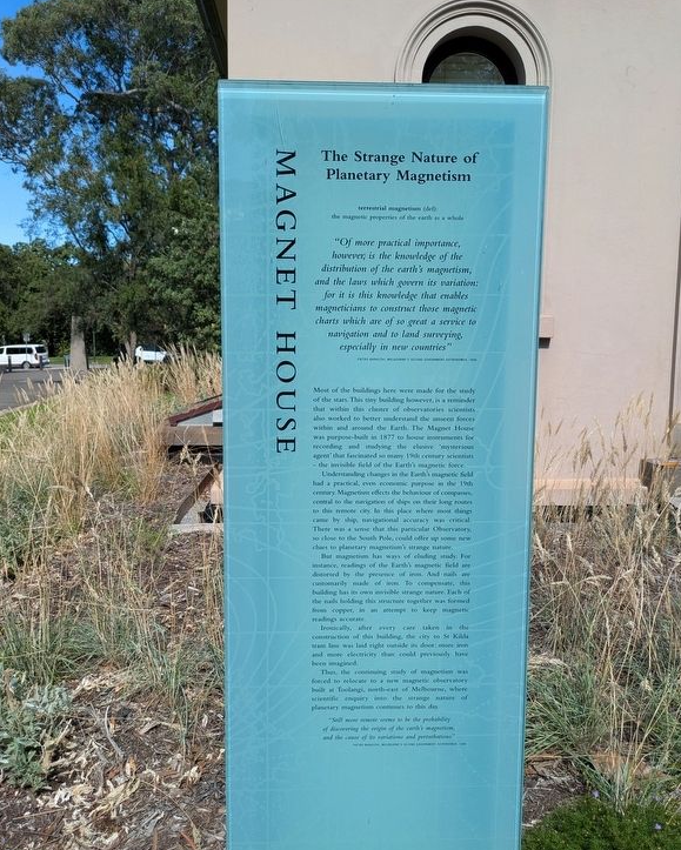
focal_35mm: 27
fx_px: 680
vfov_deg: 64.0
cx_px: 332
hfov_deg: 53.2
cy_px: 406
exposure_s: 1/1205
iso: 43
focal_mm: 5.43
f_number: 1.89
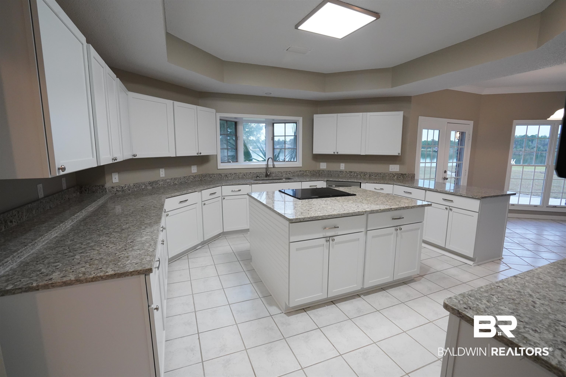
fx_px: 252
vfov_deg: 73.7
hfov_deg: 96.7
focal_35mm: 16
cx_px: 283
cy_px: 188
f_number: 8
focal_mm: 16
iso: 4000
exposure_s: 1/125
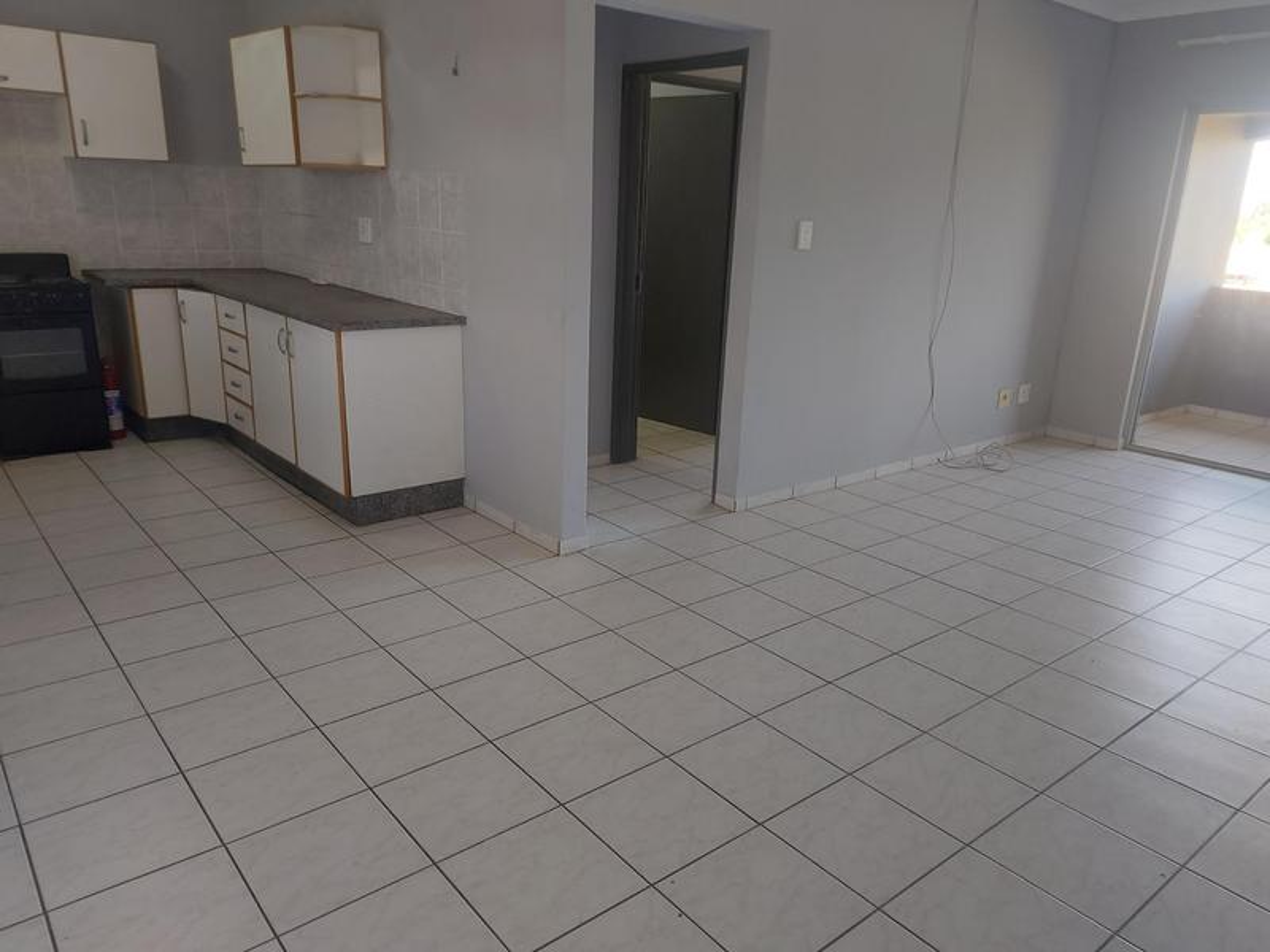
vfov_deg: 56.8
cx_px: 635
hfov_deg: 71.6
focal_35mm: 24
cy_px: 476
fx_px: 881
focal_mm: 5.23
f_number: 1.8
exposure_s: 1/60
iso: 125
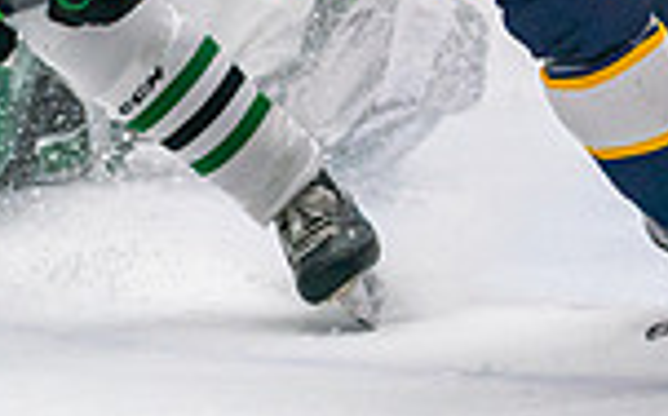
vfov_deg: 2.7
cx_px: 619
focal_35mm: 481
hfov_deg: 4.4
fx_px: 8747
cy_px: -237
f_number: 2.8
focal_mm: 123
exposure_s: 1/1250
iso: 3200
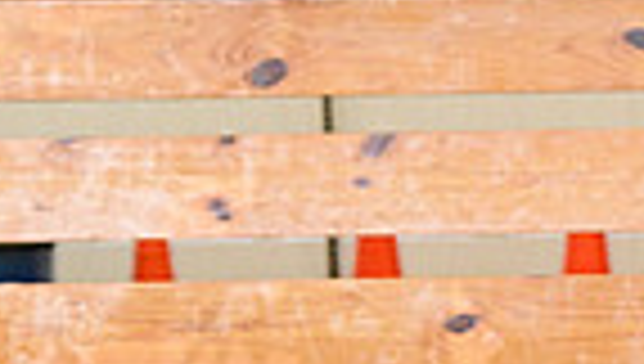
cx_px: 1234
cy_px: 92
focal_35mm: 848
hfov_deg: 2.5
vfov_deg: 1.4
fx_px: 14505
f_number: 6.3
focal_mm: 200
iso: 2500
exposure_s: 1/125
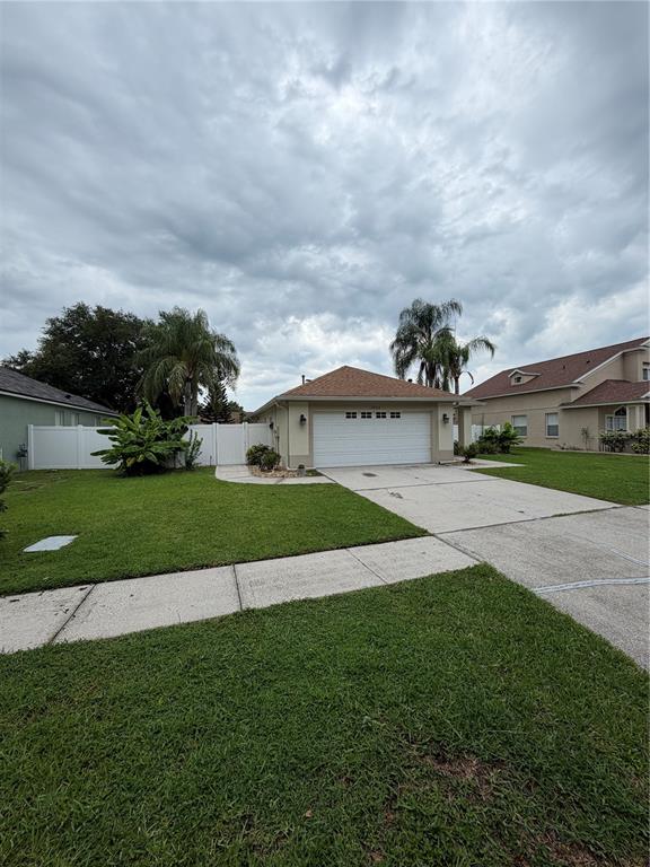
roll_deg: +0.2
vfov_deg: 102.1
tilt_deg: +3.1
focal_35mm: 14
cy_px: 434
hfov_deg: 85.7
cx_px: 325
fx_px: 351
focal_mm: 2.22
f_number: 2.2
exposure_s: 1/864
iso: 20
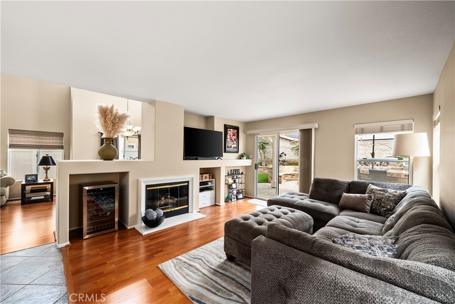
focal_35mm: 14
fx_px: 177
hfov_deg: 104.2
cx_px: 228
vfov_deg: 81.2
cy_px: 152
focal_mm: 14
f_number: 11
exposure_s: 1/2
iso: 125
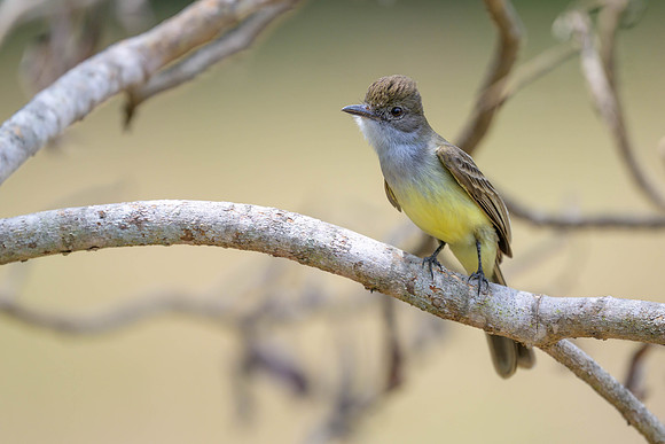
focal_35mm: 724
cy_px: 170
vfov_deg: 1.9
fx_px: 13367
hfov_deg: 2.8
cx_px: 370
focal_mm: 560
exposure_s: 1/2000
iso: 360
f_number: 4
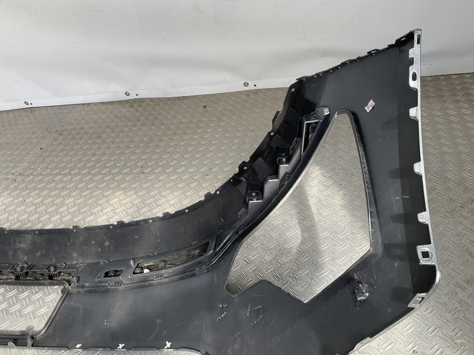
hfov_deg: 60.0
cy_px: 181
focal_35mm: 30
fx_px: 411
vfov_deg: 46.8
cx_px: 234
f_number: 1.8
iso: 16
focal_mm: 3
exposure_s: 1/229
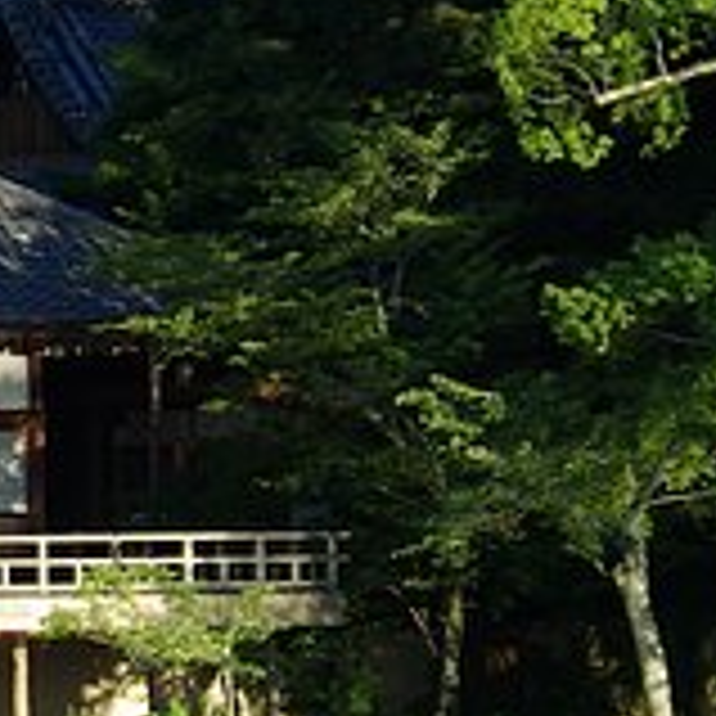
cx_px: -585
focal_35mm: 559
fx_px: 13081
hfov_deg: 3.1
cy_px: 543
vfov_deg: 3.1
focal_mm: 68
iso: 100
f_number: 8
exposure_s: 1/125
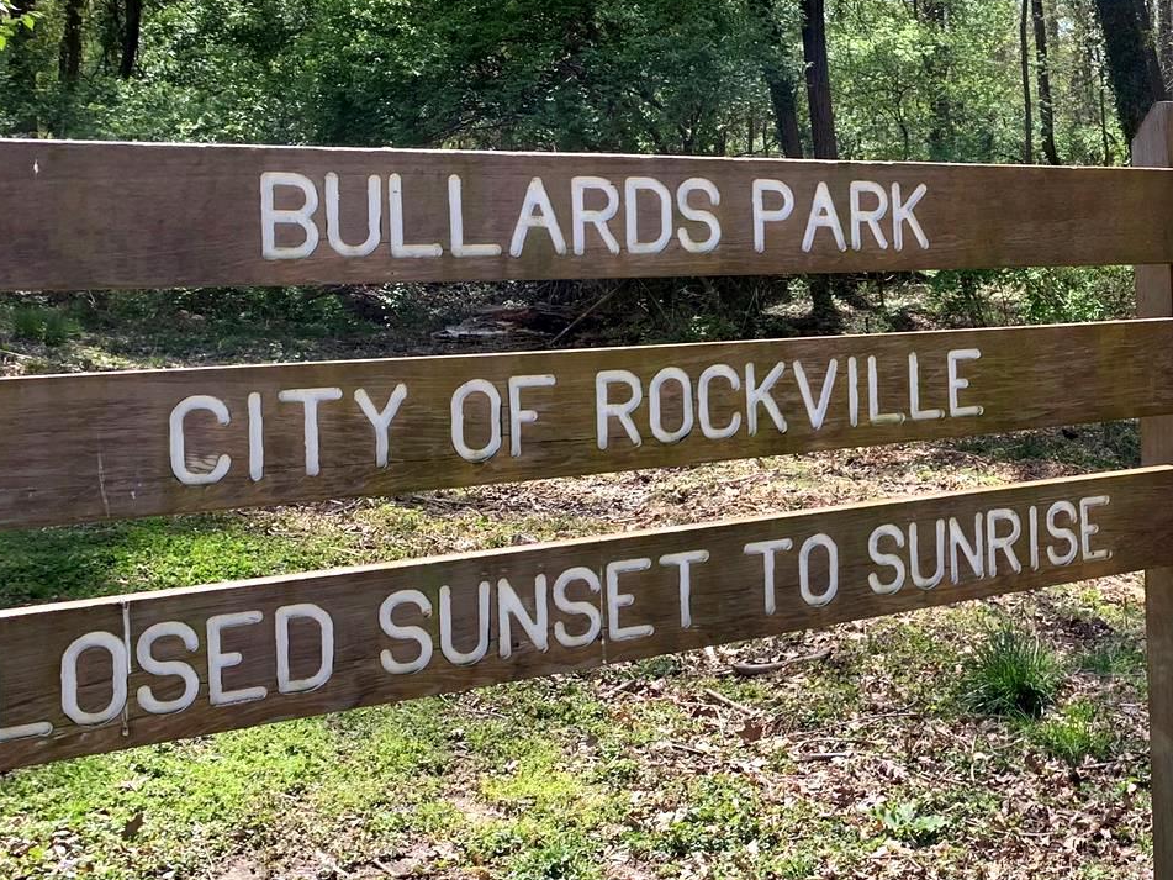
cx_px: 1134
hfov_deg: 32.0
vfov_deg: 25.9
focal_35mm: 56
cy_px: 259
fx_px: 1897
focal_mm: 4.25
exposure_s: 1/765
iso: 25
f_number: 1.8
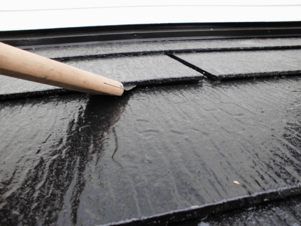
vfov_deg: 53.1
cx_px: 150
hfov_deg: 67.3
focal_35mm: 26
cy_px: 113
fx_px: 226
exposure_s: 1/60
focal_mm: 4.6
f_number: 3.5
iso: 100
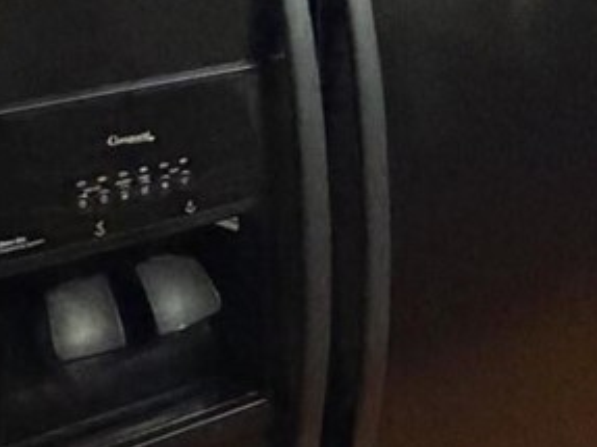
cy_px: -40
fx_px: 1345
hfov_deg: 24.2
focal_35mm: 78
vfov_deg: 18.2
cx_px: 557
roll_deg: +0.0
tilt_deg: -9.9
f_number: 2.2
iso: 1250
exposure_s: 1/40
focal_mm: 2.22
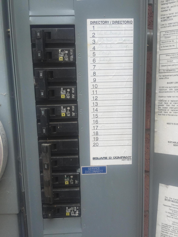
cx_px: 89
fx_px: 199
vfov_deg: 61.7
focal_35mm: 29
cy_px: 118
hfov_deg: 48.2
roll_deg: +1.3
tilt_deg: -9.5
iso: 32
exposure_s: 1/377
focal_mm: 4.15
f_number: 2.2
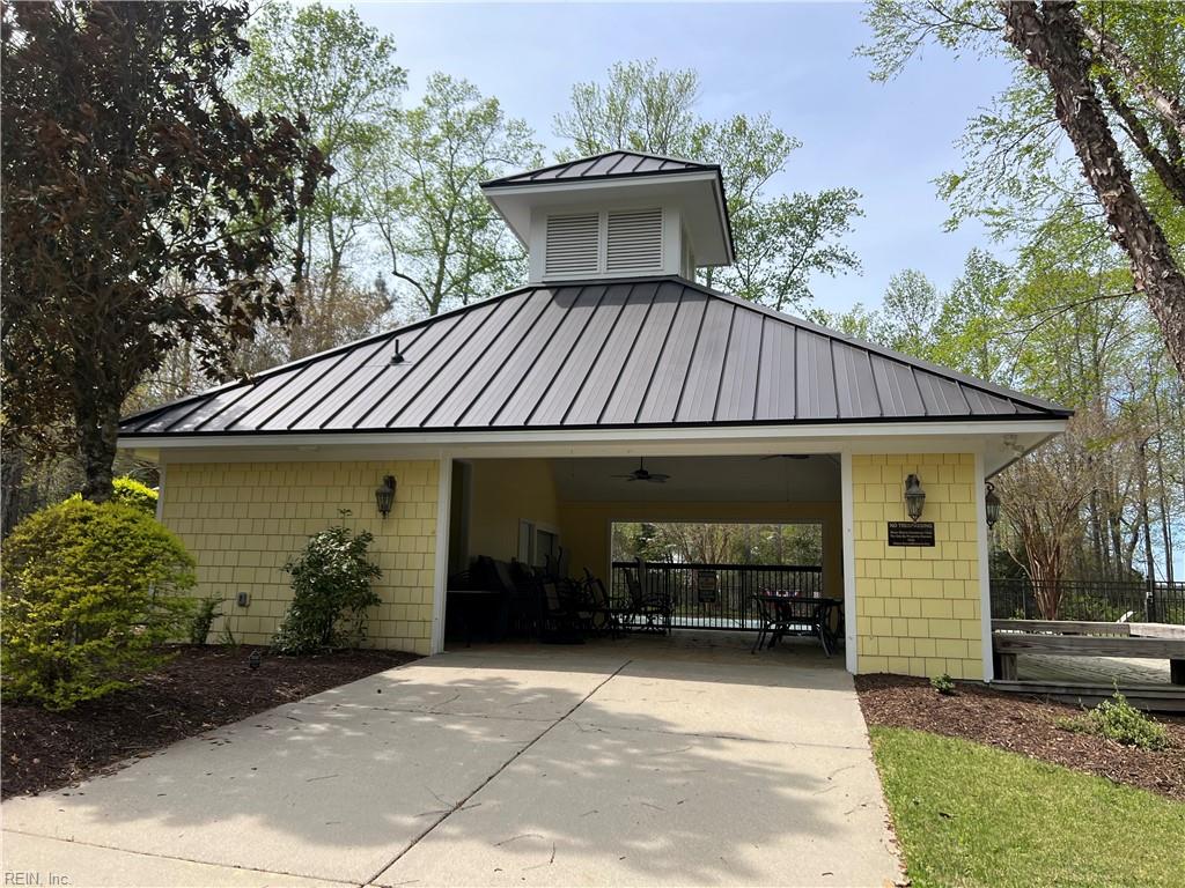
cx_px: 592
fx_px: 890
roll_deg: -1.2
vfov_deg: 53.1
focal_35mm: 26
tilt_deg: +11.3
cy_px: 444
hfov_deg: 67.3
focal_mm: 5.7
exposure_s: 1/3077
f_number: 1.5
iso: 50
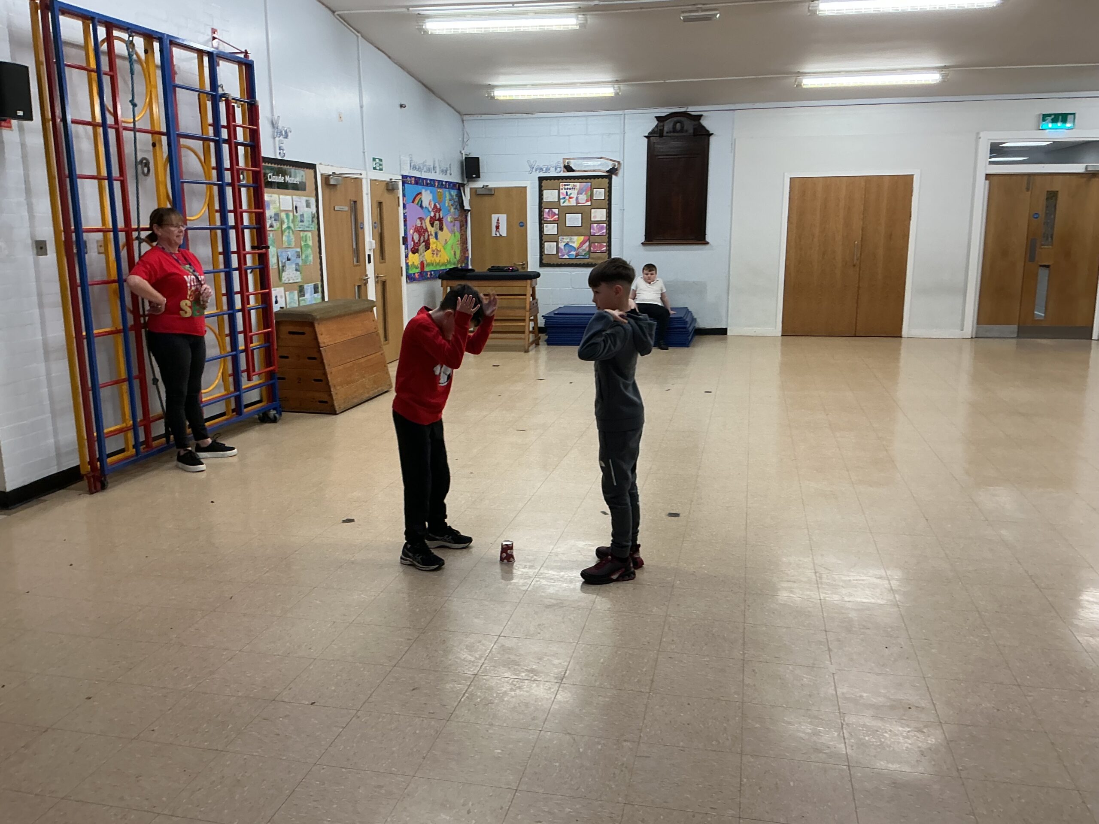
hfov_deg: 61.7
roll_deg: +2.1
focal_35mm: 29
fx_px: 921
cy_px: 412
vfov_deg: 48.2
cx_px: 550
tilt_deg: -9.6
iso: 50
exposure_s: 1/50
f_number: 1.8
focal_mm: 3
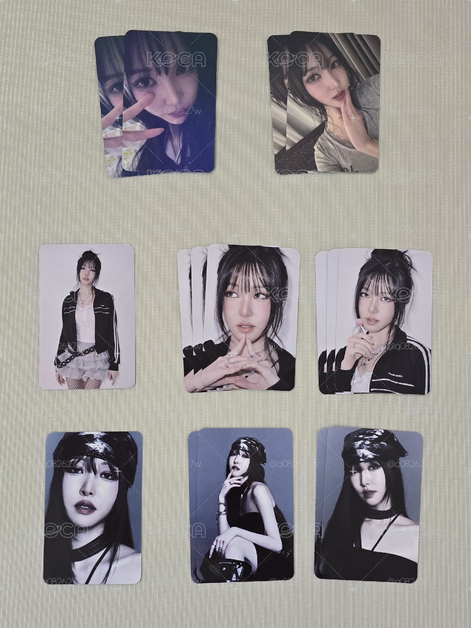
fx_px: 417
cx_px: 236
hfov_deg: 58.9
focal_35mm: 23
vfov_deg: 73.9
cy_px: 314
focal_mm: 6.3
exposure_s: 1/120
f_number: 1.7
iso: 400
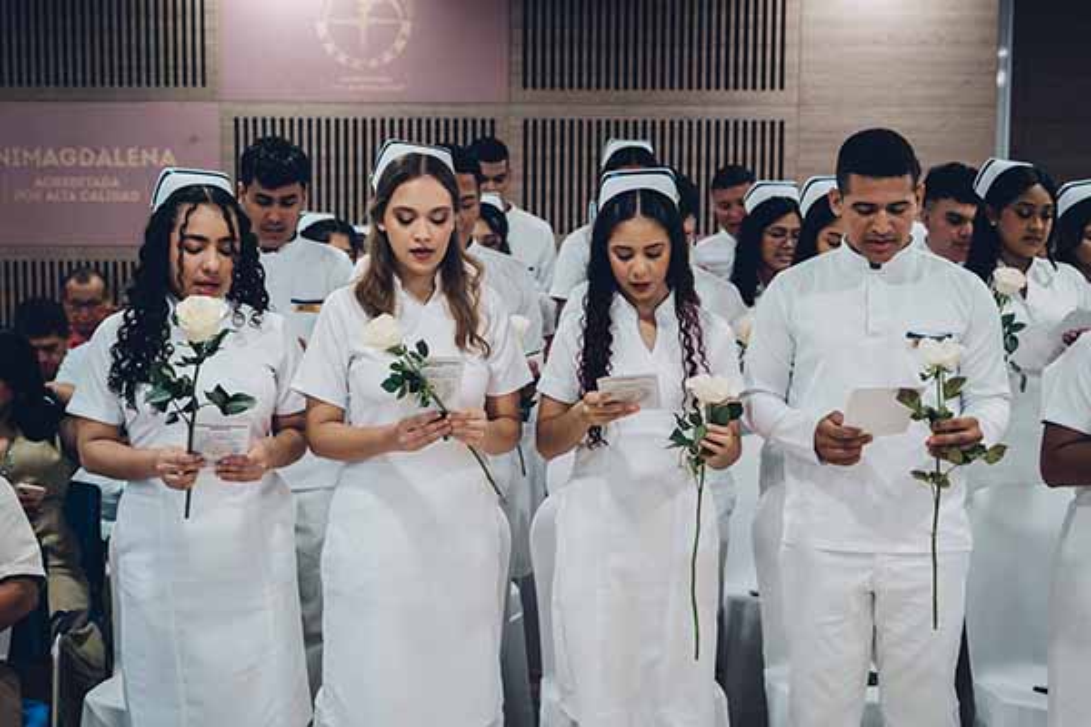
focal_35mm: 50
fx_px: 1515
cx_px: 546
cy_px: 364
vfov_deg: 27.0
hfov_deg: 39.6
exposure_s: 1/200
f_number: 3.2
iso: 1250
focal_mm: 50
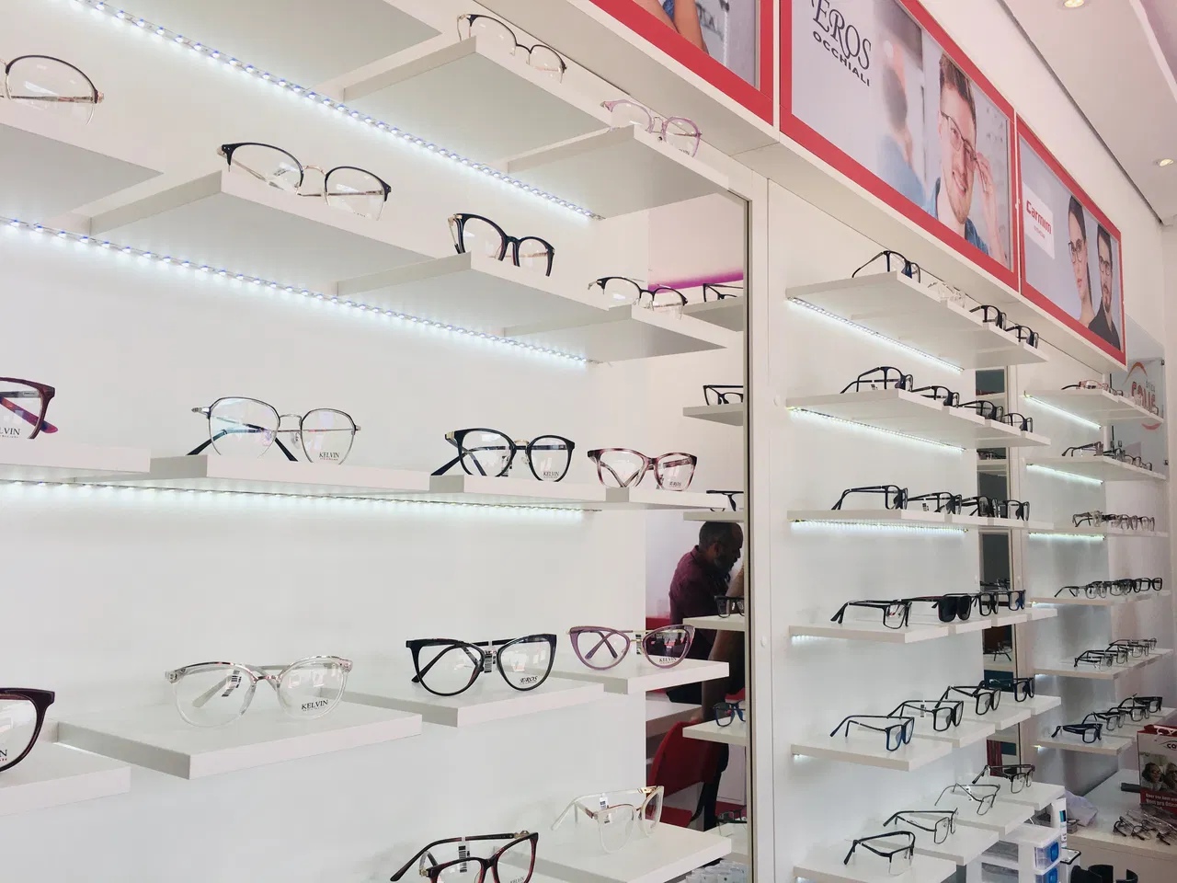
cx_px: 588
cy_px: 442
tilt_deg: +5.2
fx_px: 986
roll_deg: -1.2
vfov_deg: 48.2
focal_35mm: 29
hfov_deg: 61.7
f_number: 2.2
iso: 25
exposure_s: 1/242
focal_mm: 4.15
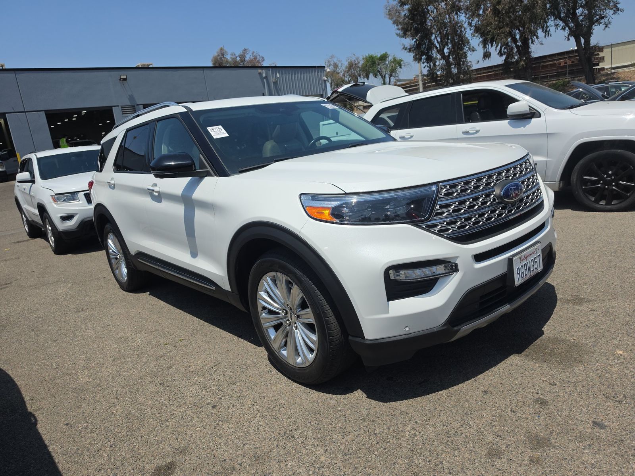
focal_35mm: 23
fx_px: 422
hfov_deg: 73.9
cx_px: 318
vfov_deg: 58.9
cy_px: 238
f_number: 1.4
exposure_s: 1/7940
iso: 41
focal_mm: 6.5
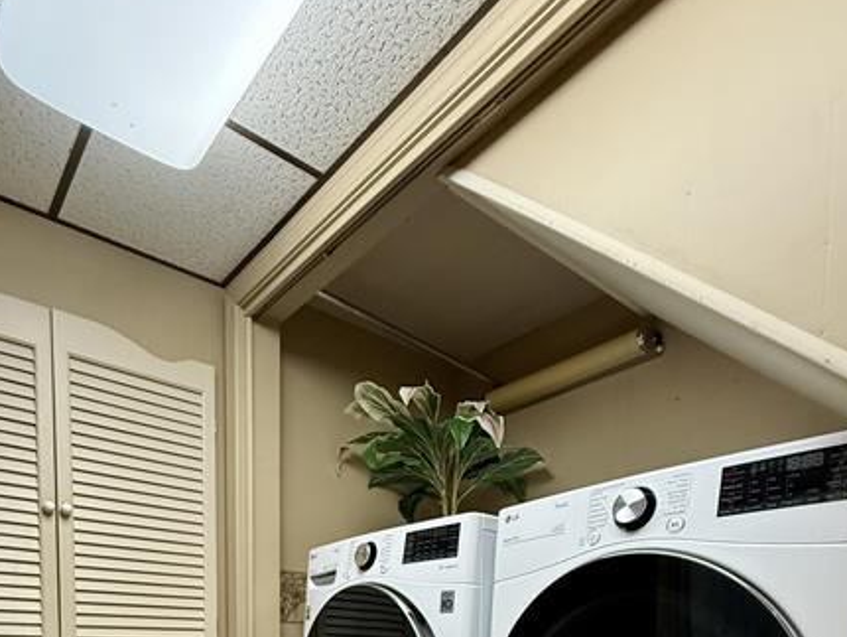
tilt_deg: -3.2
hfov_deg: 69.0
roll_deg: +0.7
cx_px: 366
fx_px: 612
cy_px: 700
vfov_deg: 42.9
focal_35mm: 25
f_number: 2.2
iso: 400
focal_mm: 2.22
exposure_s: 1/60
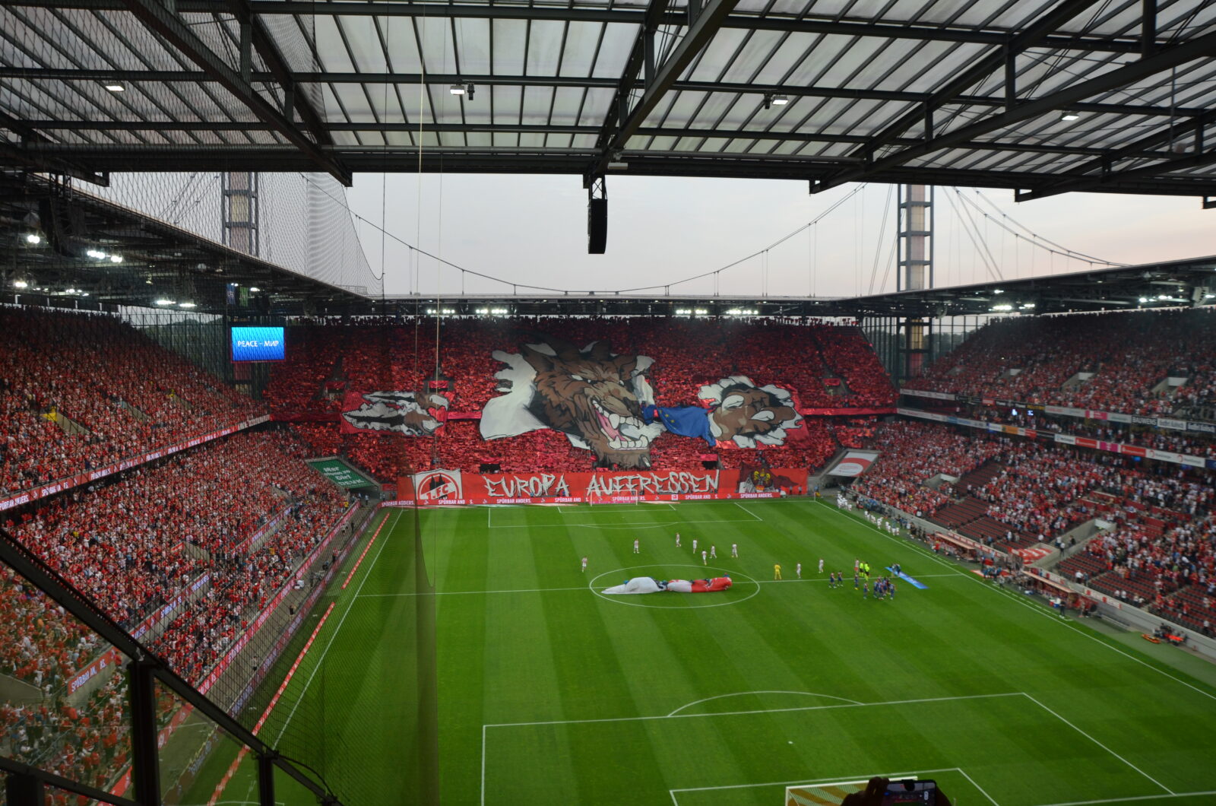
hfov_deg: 67.5
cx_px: 608
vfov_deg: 47.7
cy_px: 403
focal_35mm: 27
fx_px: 910
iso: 400
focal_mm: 18
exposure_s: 1/125
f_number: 5.6
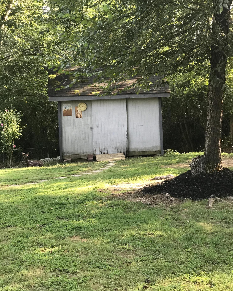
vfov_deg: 31.5
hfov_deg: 25.4
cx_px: 115
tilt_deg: -4.7
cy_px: 144
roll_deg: +0.8
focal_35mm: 60
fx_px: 517
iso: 50
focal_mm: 6.6
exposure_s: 1/60
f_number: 2.8
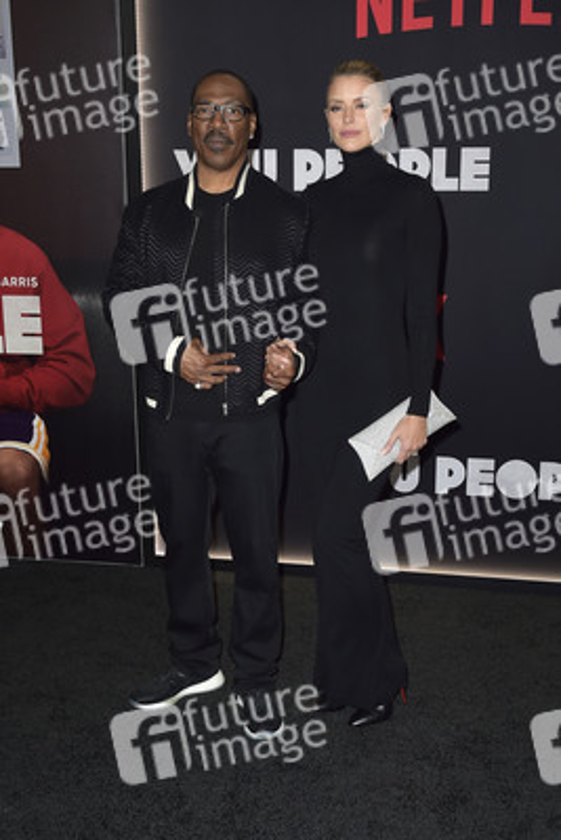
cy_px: 420
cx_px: 280
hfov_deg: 38.9
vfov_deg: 55.8
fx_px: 794
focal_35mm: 34
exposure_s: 1/250
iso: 500
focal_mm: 34
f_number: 6.3
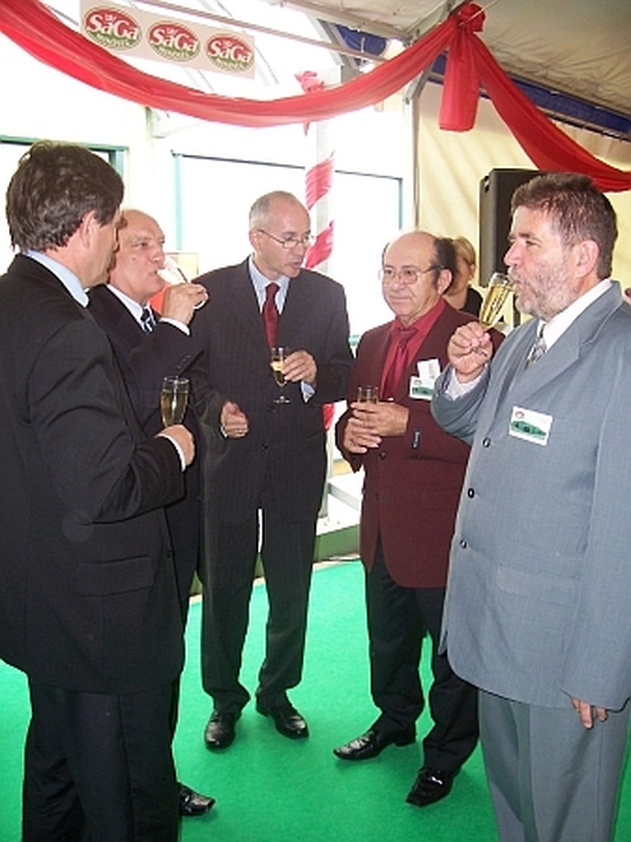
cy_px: 421
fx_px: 827
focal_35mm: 34
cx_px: 316
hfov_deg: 41.8
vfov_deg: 54.0
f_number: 2.7
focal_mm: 5.6
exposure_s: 1/60
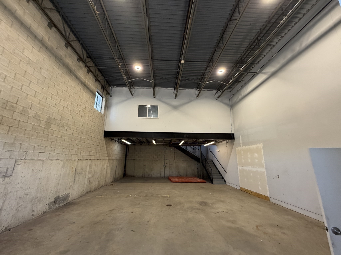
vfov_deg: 85.7
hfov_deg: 102.1
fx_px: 138
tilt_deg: +15.7
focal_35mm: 14
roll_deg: -0.7
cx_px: 170
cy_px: 128
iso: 250
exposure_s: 1/120
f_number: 2.2
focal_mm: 2.22
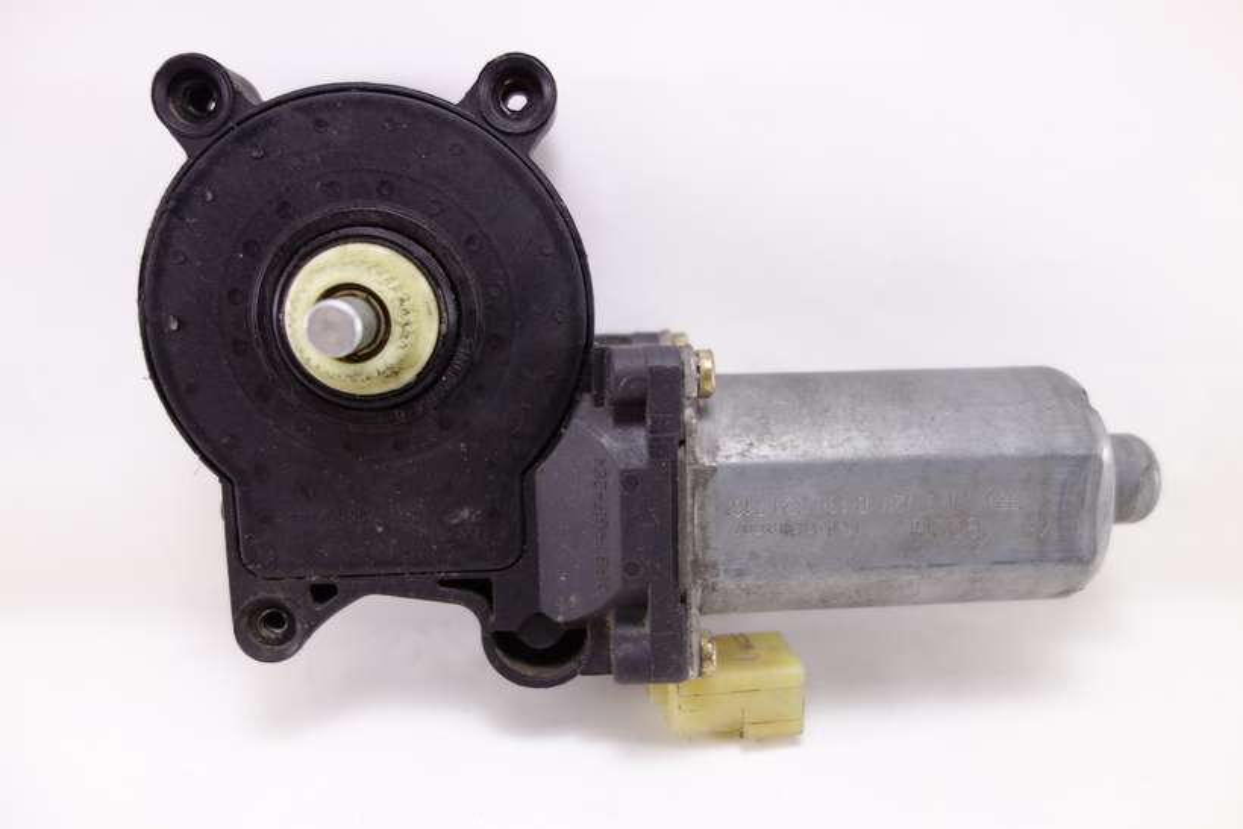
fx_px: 967
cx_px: 622
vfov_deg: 46.4
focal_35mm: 28
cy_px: 414
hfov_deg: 65.5
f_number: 1.8
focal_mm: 10.4
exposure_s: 1/80
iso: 125
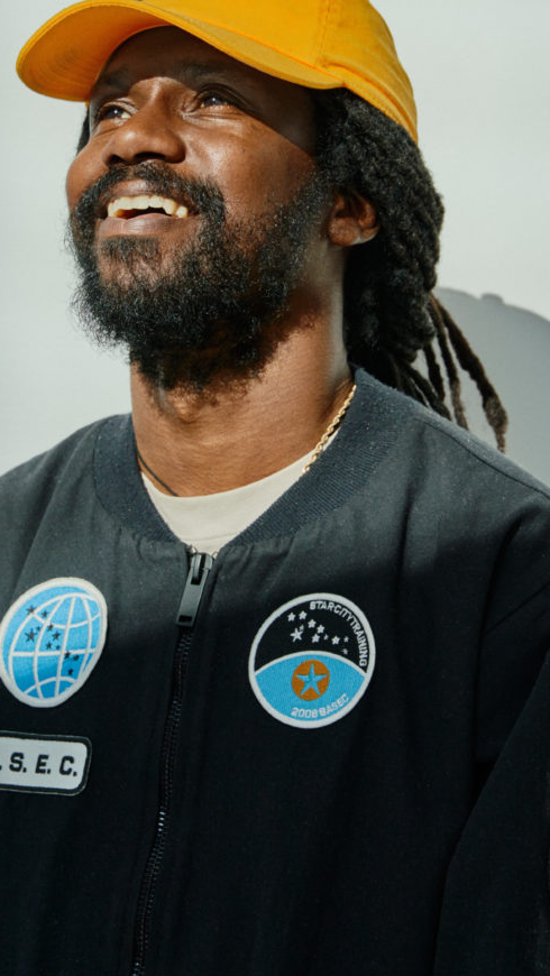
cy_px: 350
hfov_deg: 11.7
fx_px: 2694
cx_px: 254
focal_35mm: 104
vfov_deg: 20.5
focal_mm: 75
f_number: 8
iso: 100
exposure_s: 1/320
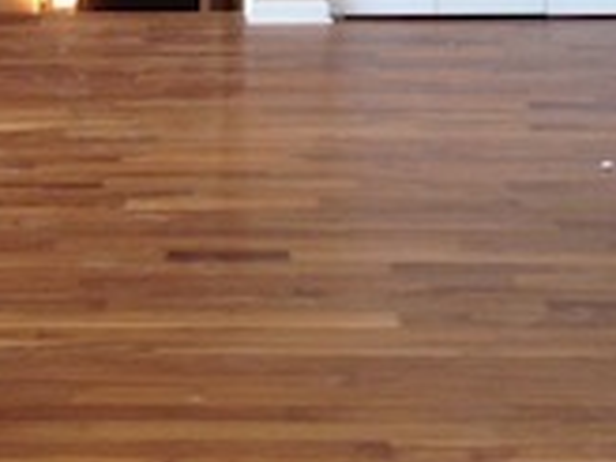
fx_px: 2296
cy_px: -259
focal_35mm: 129
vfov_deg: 11.0
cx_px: 139
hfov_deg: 15.2
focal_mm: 4.12
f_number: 2.4
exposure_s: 1/40
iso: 50
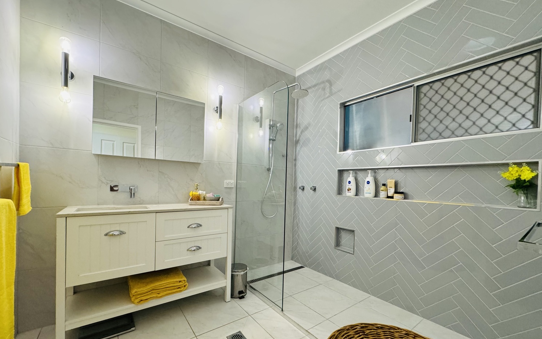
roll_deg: -0.9
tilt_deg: -0.8
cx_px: 273
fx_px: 222
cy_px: 188
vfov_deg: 74.5
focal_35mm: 15
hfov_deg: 101.5
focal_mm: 2.22
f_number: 2.2
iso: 320
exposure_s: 1/100
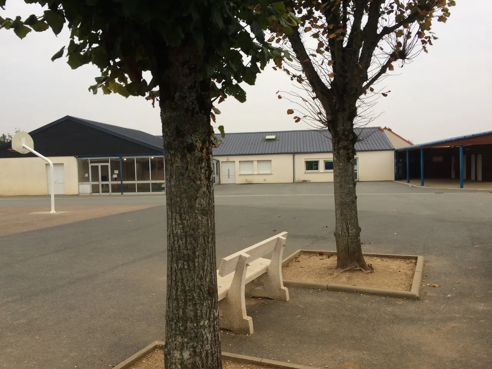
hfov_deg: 61.7
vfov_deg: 48.2
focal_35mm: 29
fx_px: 412
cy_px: 184
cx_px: 246
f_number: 2.2
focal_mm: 4.15
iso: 32
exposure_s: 1/107
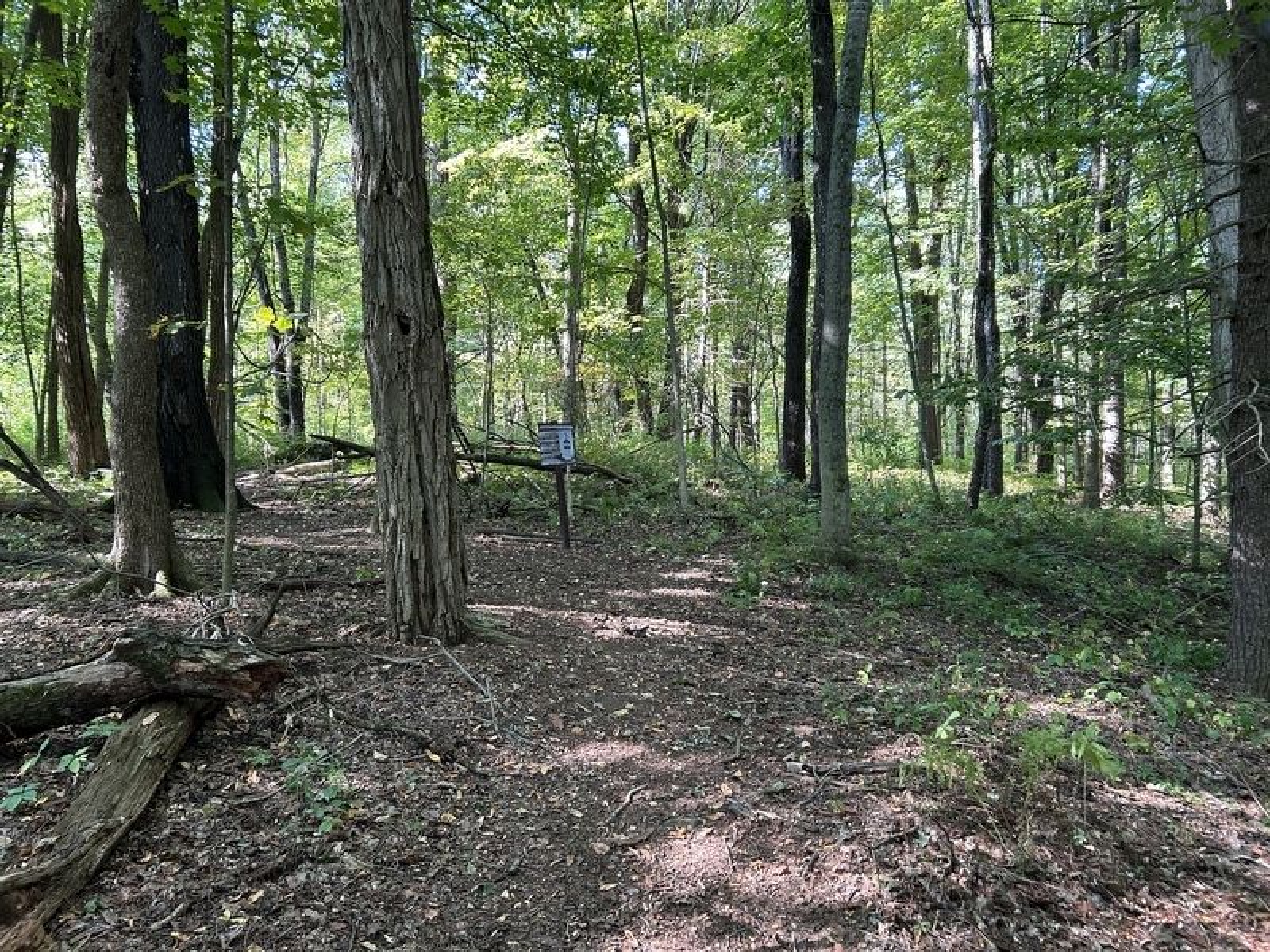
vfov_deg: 53.1
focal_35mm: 26
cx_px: 635
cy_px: 476
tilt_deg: -2.2
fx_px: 954
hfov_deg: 67.3
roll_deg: +0.7
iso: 125
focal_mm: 5.7
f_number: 1.5
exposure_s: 1/121
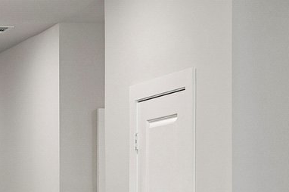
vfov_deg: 8.4
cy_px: 226
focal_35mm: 161
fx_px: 1291
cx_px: -353
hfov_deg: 11.1
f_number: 8
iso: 400
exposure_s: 1/30
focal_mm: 30
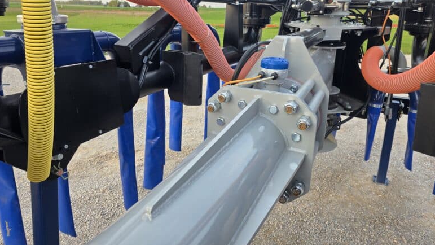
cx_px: 210
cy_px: 84
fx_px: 300
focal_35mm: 26
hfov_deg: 71.9
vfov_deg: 43.9
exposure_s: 1/180
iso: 40
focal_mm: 6.3
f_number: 1.7
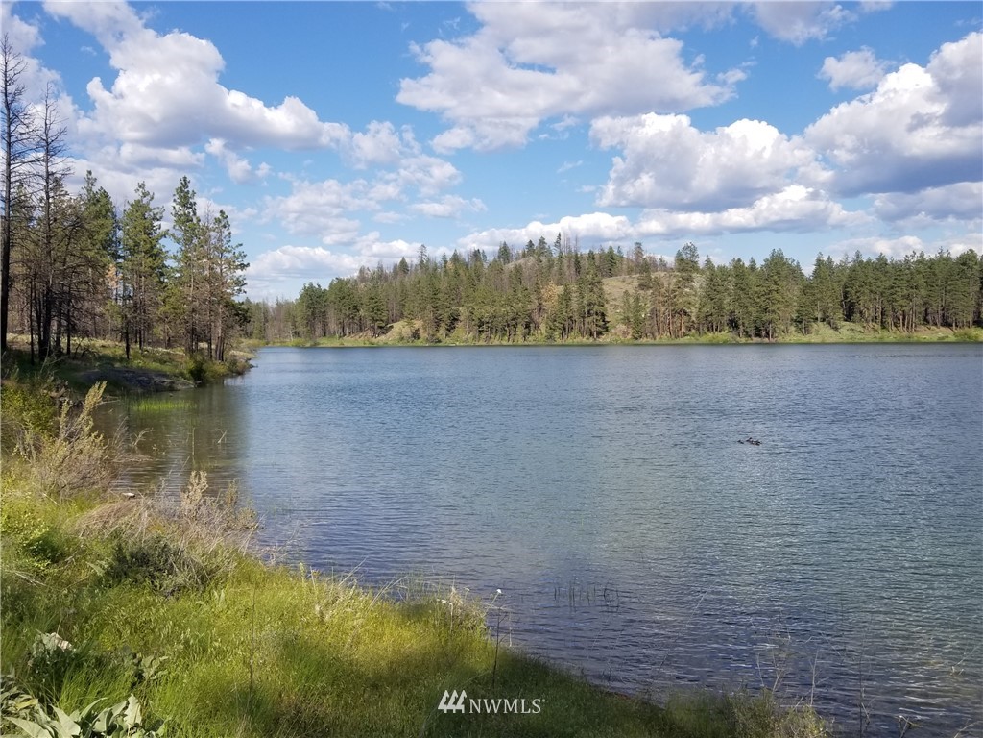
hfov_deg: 67.3
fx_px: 738
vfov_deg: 53.1
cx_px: 492
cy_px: 369
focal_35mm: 26
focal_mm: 4.25
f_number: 1.7
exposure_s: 1/2123
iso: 50
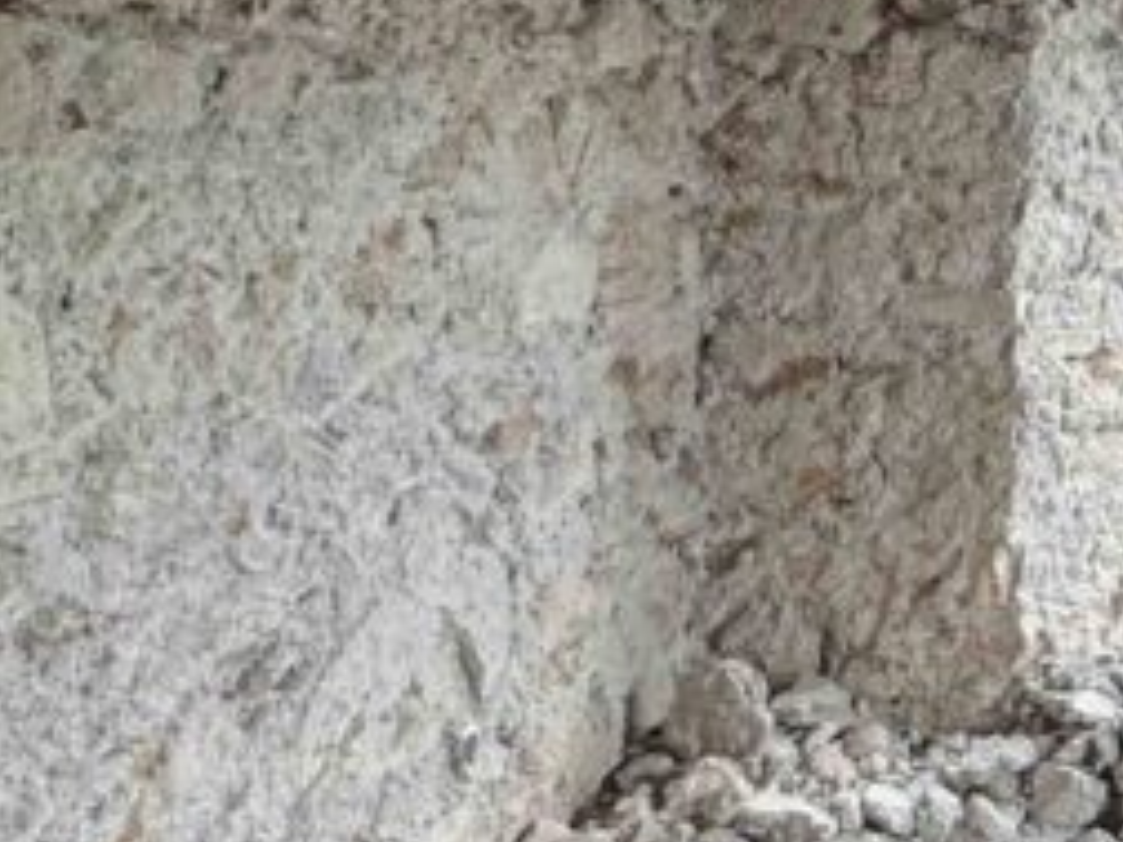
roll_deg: +2.4
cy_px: -31
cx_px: 2059
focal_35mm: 57
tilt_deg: +2.4
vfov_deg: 24.3
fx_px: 1849
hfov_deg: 21.2
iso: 100
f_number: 2.2
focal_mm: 2.22
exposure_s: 1/99
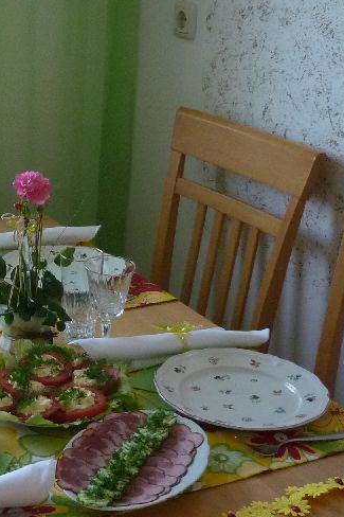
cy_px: 229
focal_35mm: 72
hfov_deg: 18.3
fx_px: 1033
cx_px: -19
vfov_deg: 28.1
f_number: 2.8
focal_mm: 5.5
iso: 320
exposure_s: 1/125
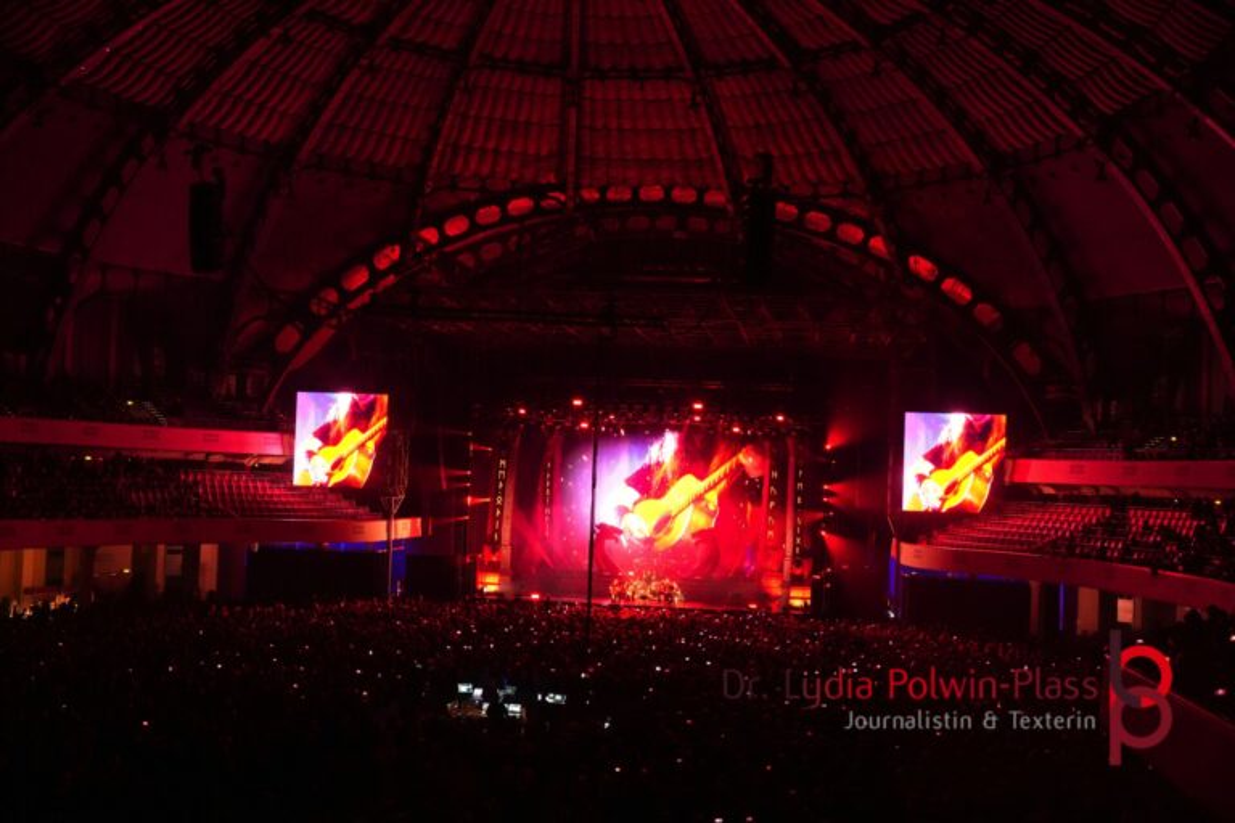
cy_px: 412
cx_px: 618
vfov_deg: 31.9
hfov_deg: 46.4
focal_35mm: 42
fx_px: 1441
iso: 6400
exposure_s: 1/60
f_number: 4
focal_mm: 28
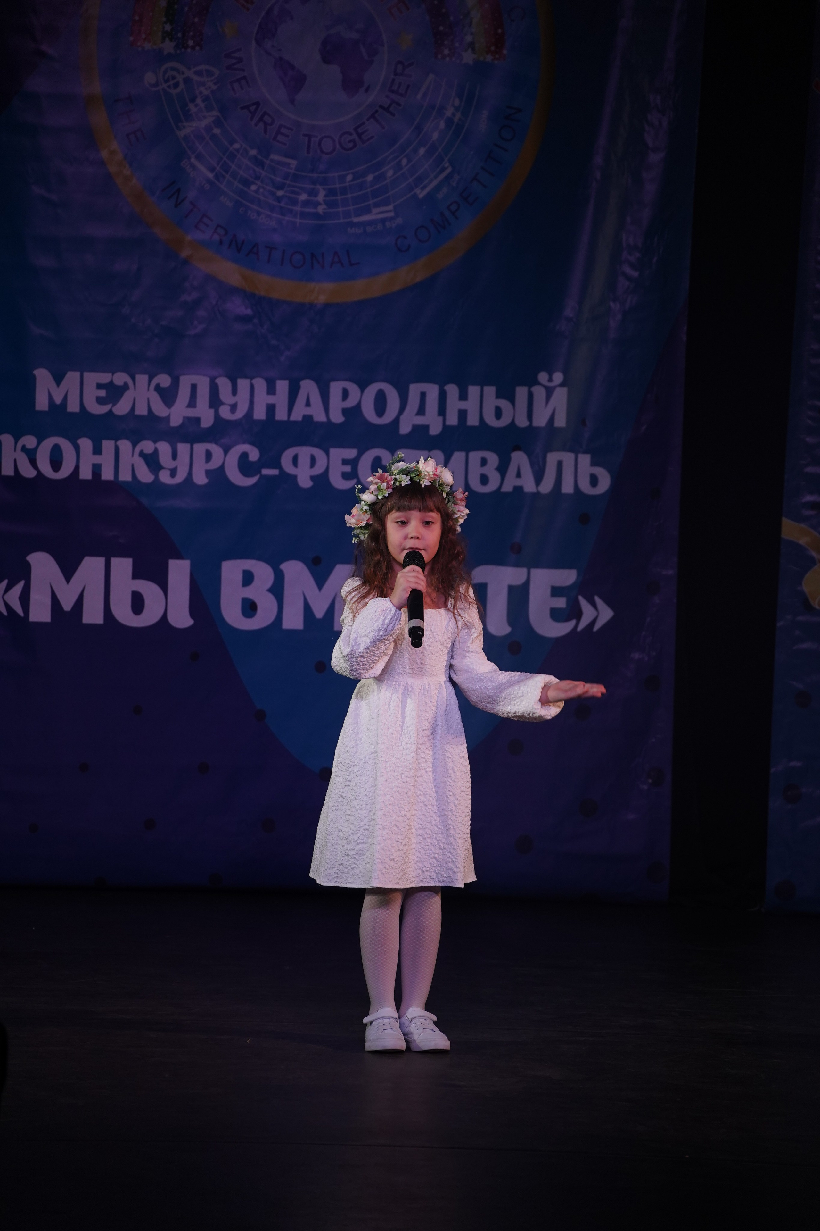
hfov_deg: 7.8
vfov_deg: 11.7
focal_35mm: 175
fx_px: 5979
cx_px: 410
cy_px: 616
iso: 1600
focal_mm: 175
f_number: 5.6
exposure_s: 1/400
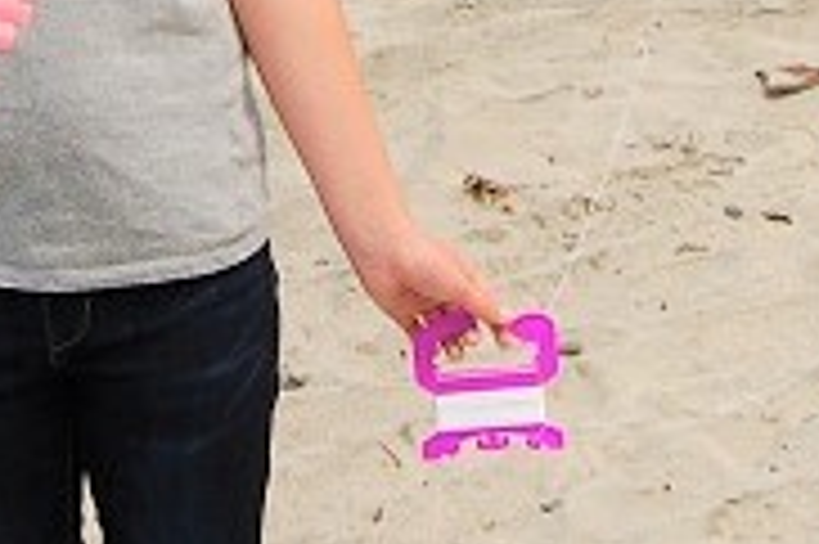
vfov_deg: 8.0
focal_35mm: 165
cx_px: 320
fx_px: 3750
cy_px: -463
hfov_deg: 12.5
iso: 200
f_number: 8
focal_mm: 20
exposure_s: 1/640
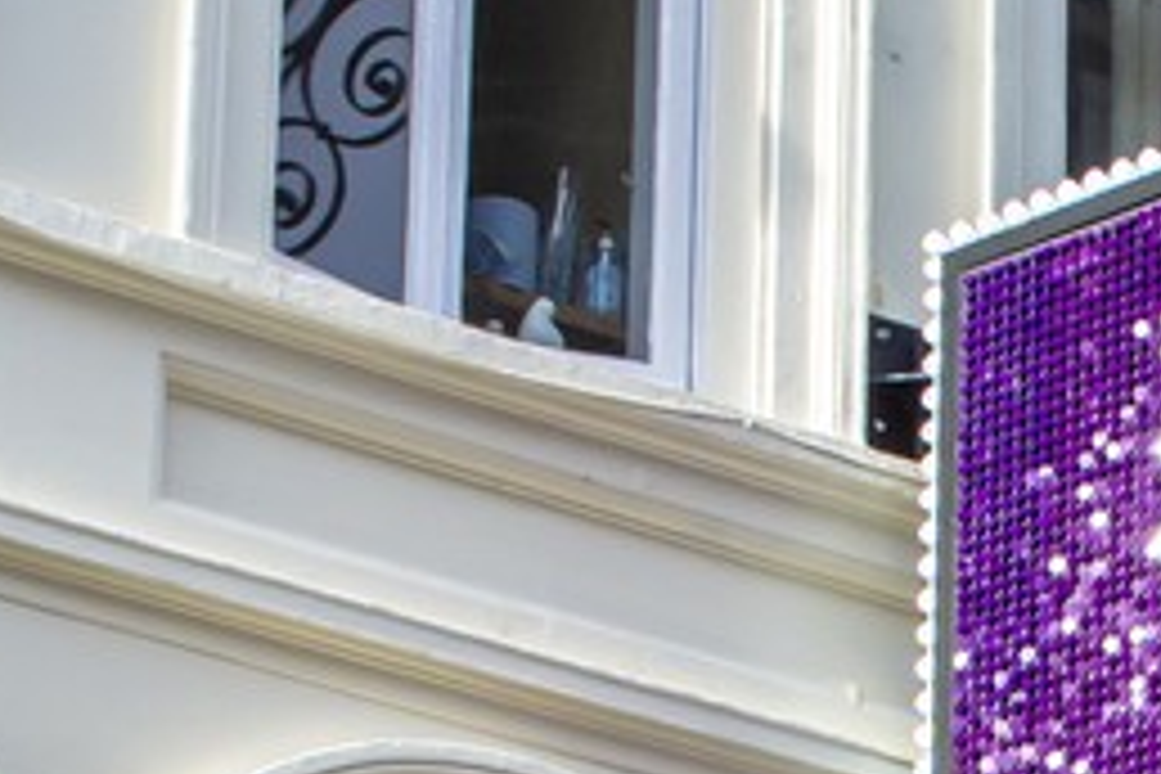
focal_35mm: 262
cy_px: 1688
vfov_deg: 5.1
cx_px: 1616
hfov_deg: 7.7
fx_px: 8449
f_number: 8
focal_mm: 30
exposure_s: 1/500
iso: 320
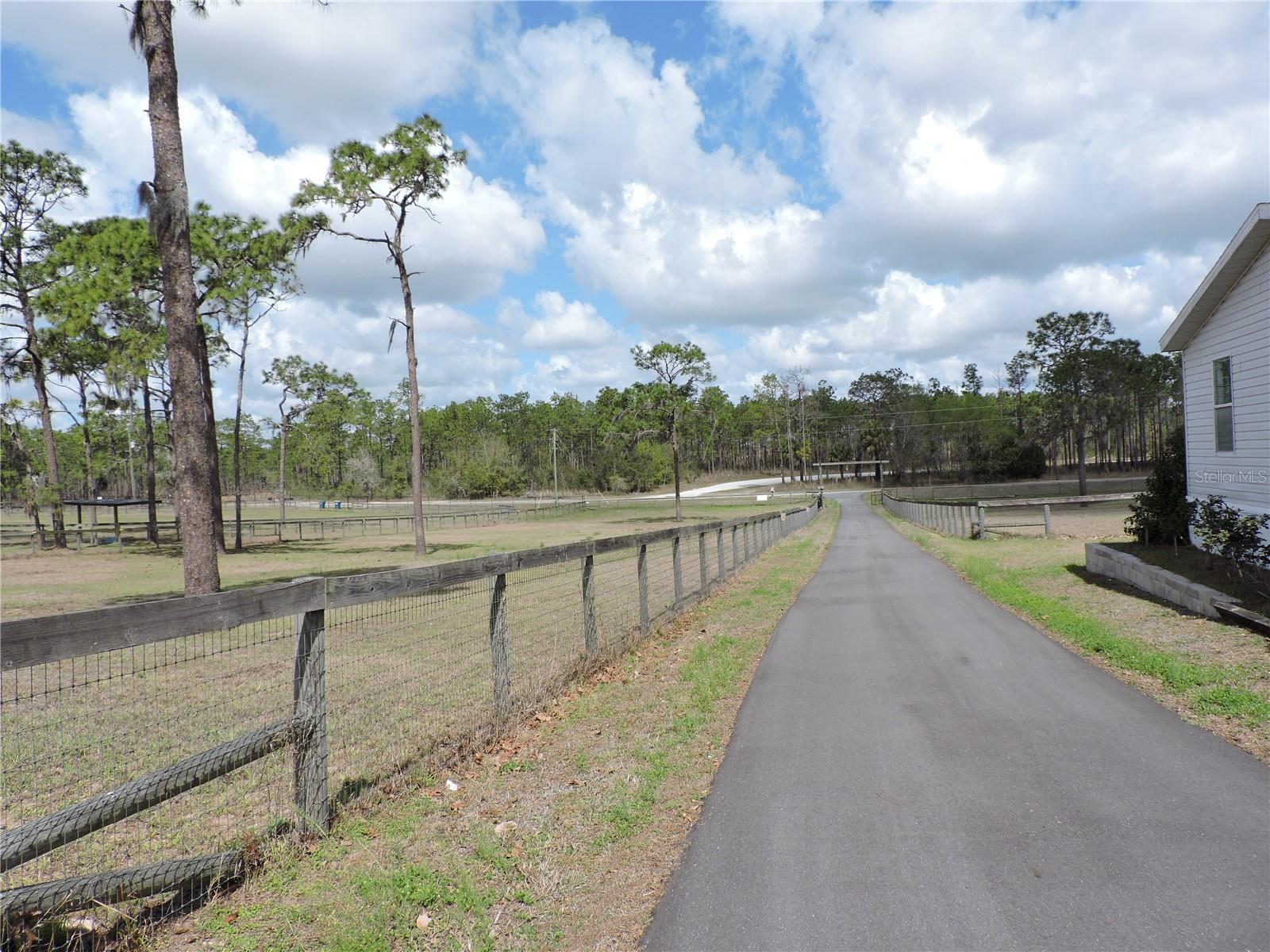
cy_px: 476
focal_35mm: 24
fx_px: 881
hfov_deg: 71.6
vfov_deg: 56.8
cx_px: 635
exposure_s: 1/1250
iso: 100
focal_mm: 4.3
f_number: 3.3
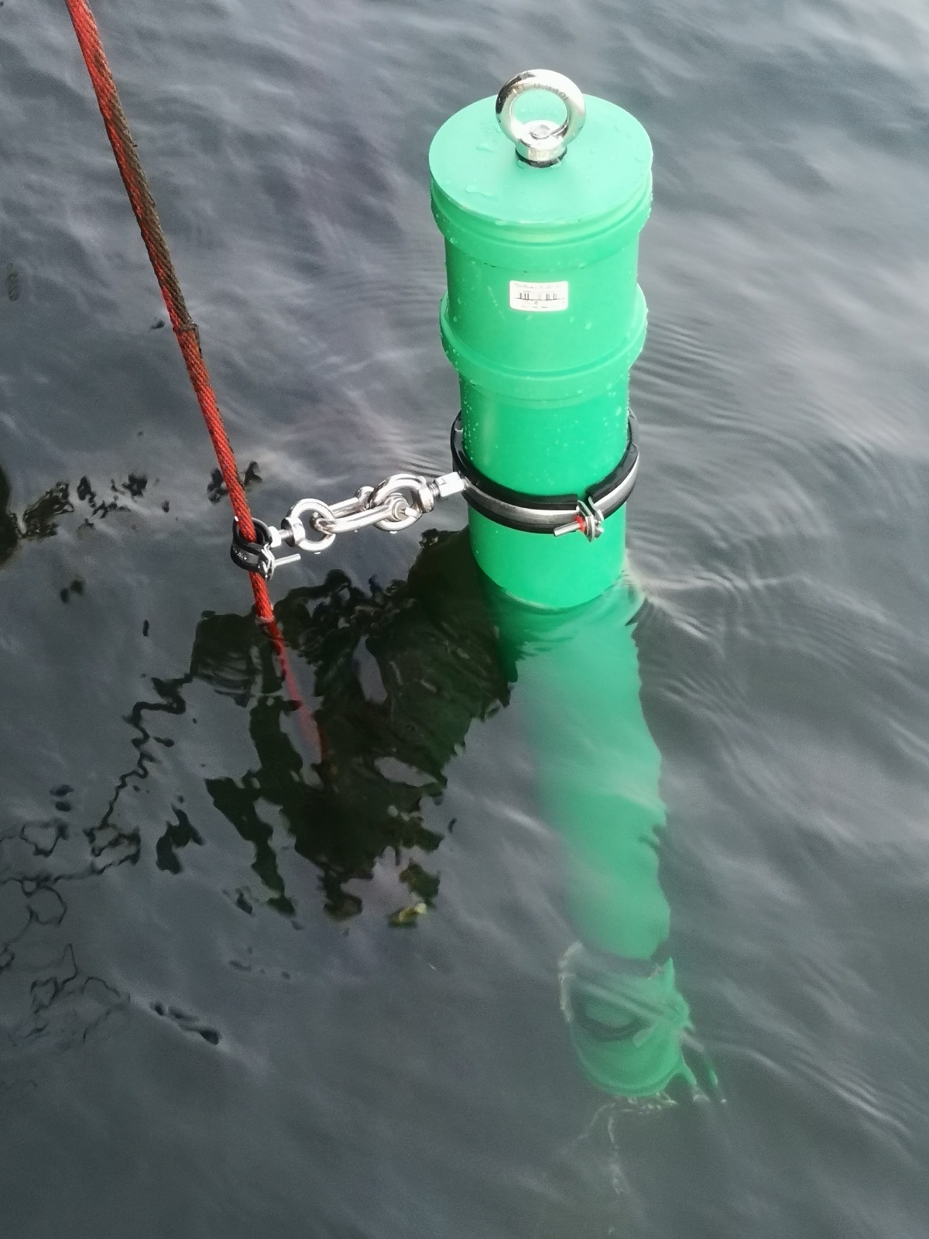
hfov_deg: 27.0
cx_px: 464
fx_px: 1932
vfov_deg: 35.5
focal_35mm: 54
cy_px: 620
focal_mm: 3.95
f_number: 1.8
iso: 64
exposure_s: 1/50
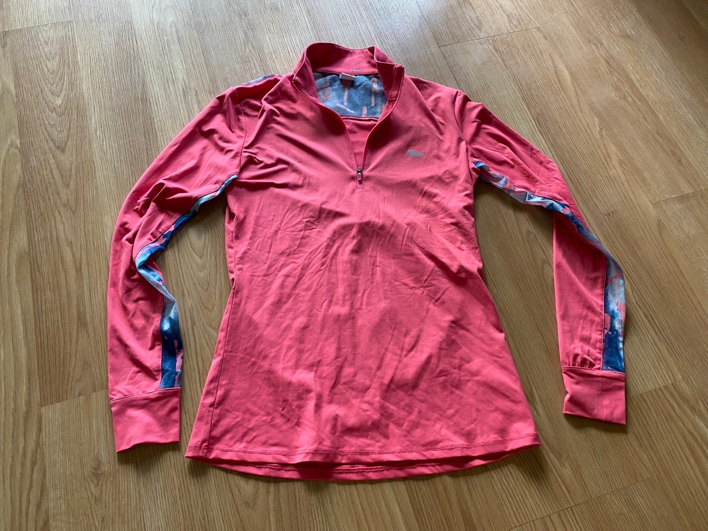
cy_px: 266
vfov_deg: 53.1
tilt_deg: -64.2
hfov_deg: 67.3
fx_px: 532
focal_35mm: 26
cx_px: 354
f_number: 1.8
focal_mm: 4.25
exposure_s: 1/60
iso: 200
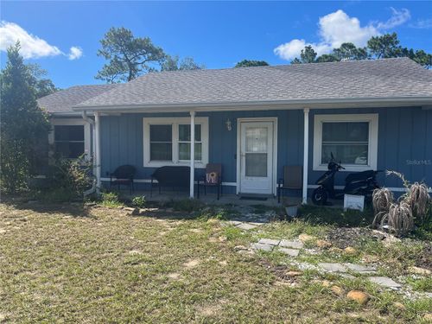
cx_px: 216
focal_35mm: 26
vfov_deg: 53.1
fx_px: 324
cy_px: 162
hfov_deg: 67.3
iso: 50
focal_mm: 5.1
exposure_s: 1/2222
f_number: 1.6
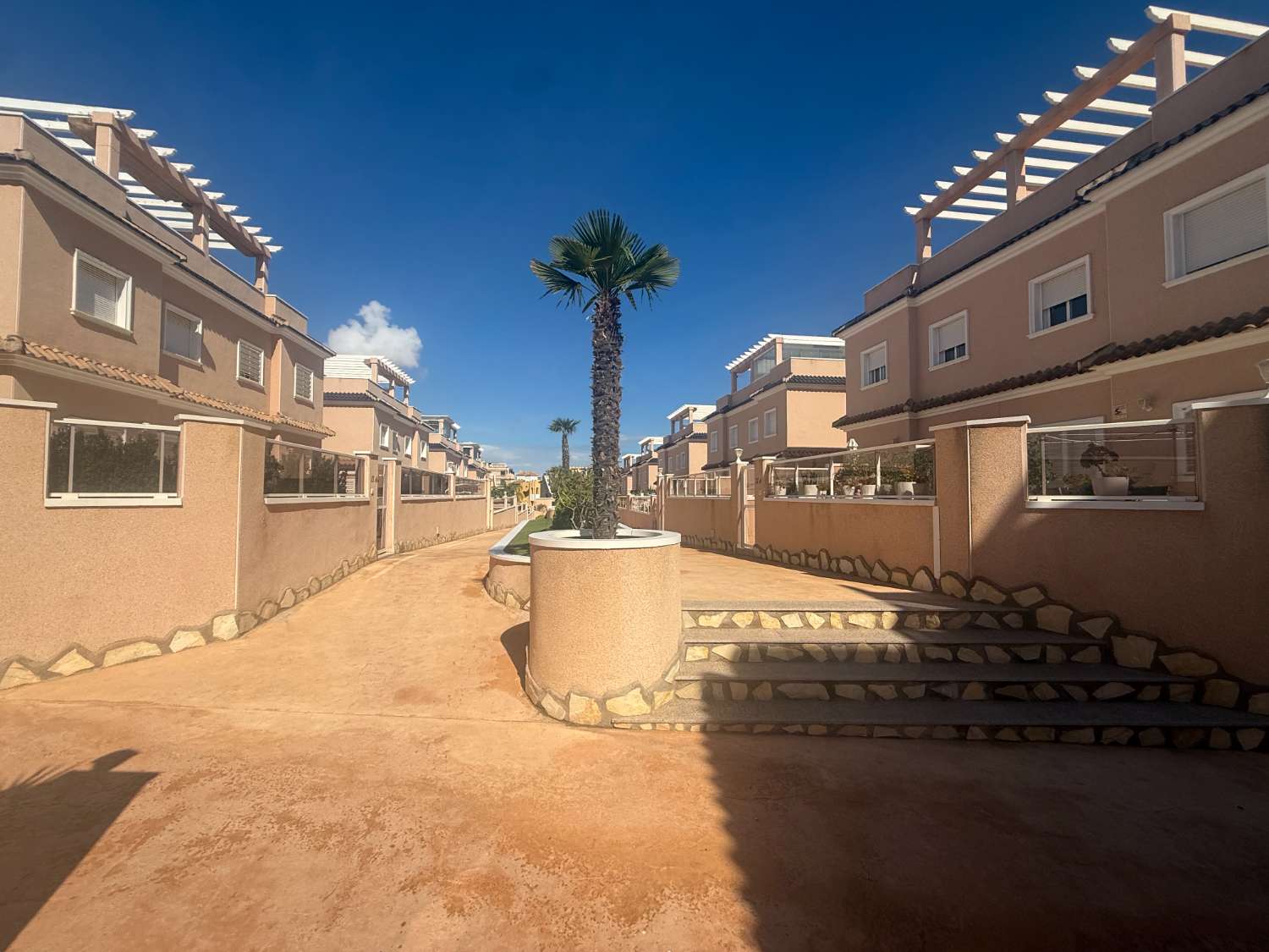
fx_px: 513
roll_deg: +0.8
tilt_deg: +0.4
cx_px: 634
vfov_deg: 85.7
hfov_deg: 102.1
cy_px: 476
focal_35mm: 14
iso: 50
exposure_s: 1/5155
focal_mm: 2.22
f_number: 2.2
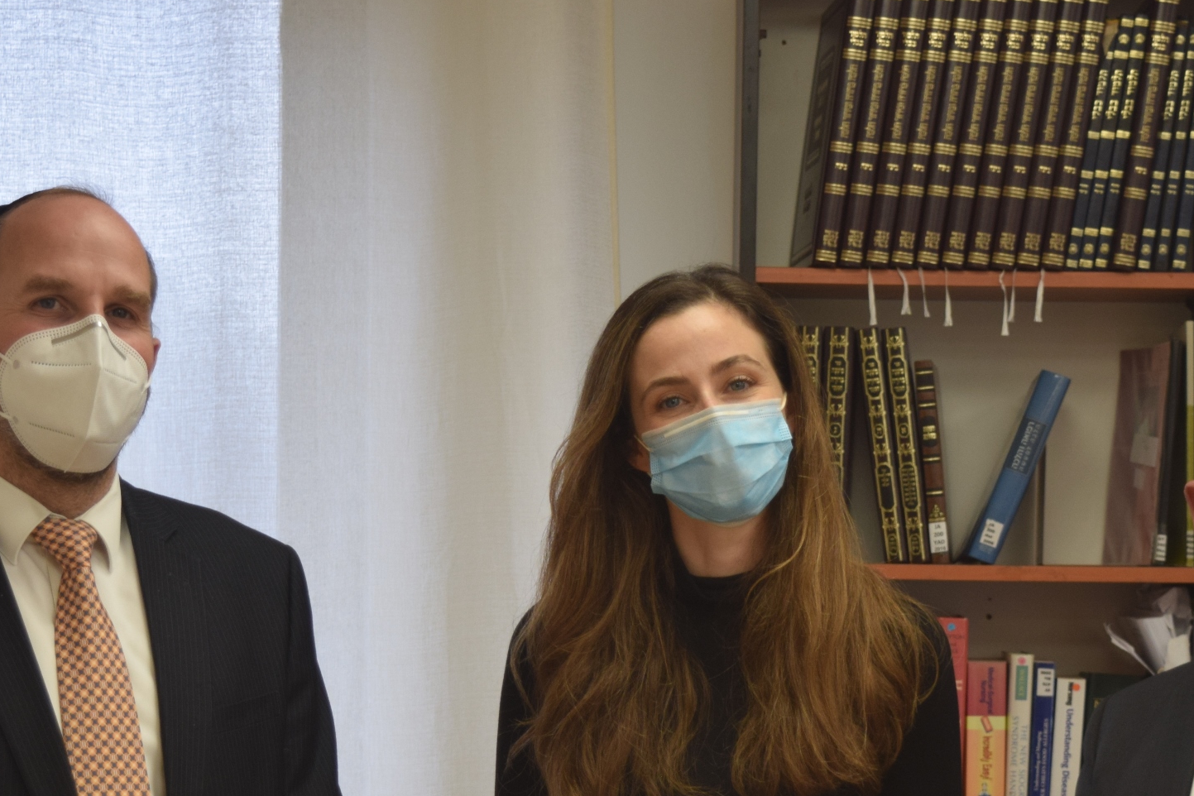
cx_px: 662
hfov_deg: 18.6
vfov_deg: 12.4
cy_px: 658
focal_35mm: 110
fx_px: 3648
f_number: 5
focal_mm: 42
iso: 400
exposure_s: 1/80
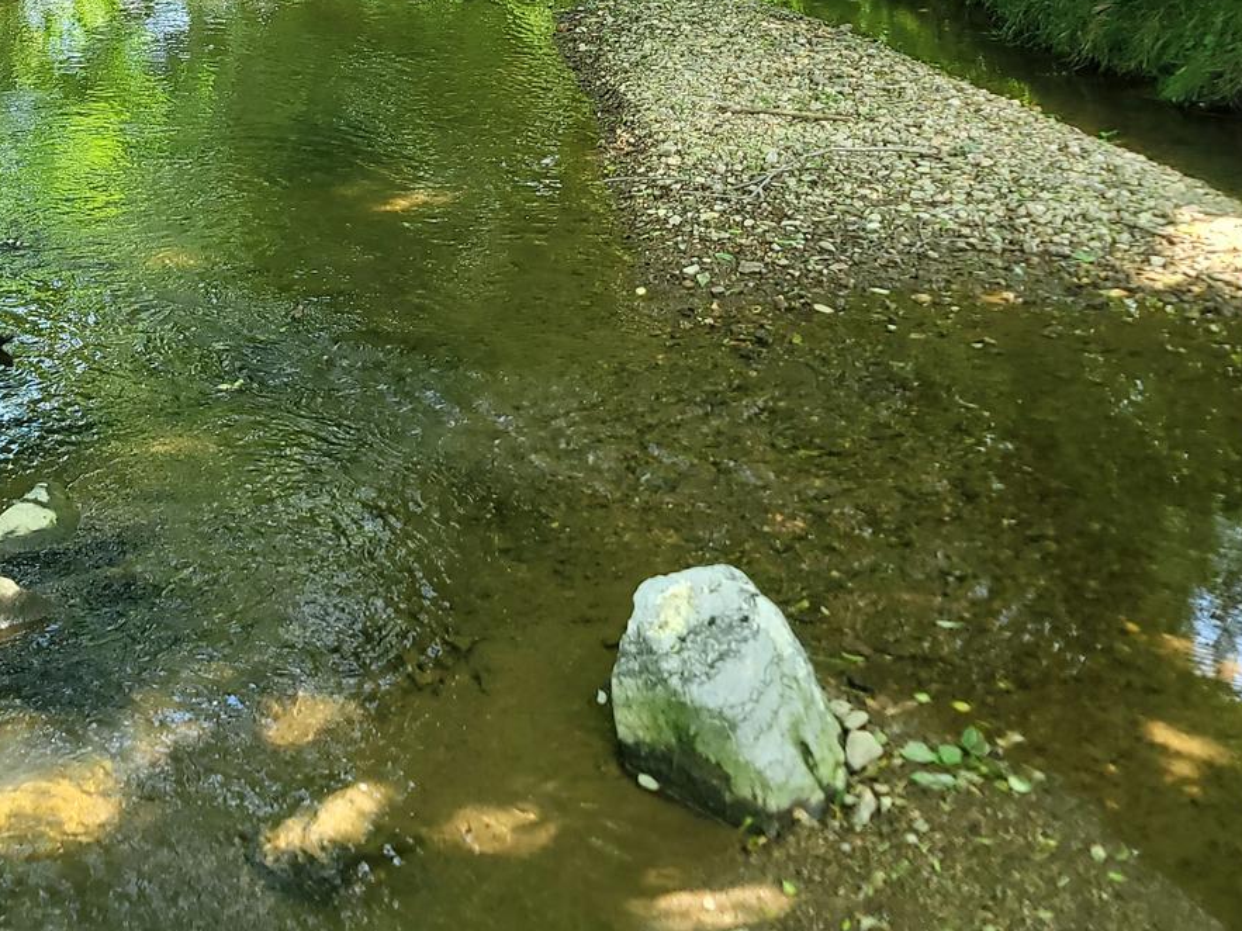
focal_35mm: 58
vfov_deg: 23.9
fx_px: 2081
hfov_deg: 32.7
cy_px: -35
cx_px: 333
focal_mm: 7
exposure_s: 1/120
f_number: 1.8
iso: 40
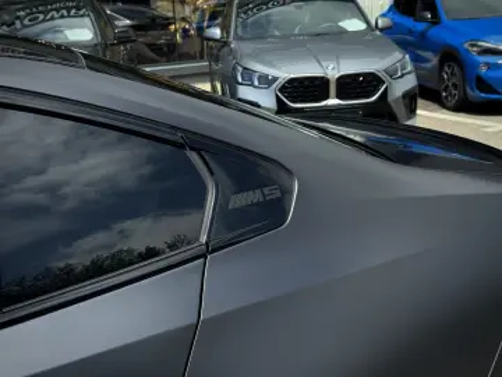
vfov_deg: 30.3
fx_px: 696
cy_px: 188
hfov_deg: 39.7
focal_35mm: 48
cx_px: 251
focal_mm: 6.76
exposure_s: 1/2959
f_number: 1.78
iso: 64
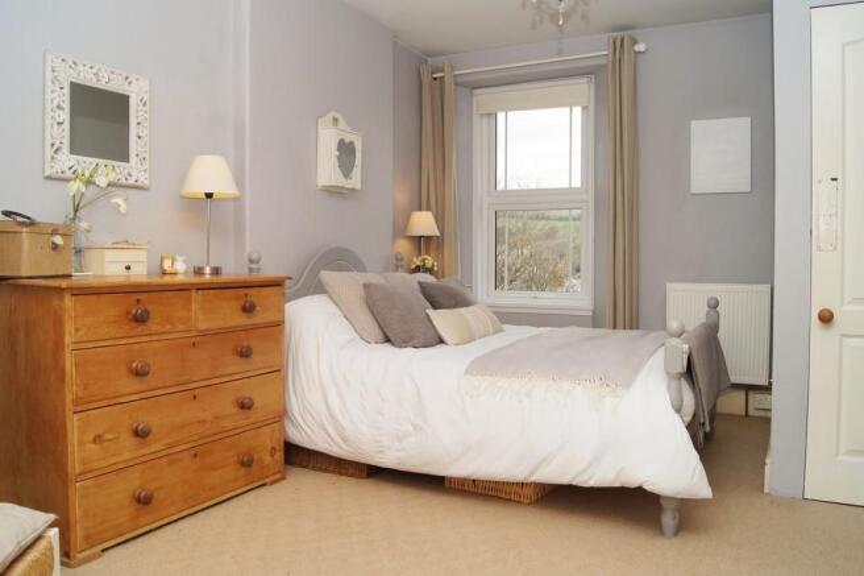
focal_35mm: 27
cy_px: 288
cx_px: 432
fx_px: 648
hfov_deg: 67.4
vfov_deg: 47.9
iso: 400
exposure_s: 1/160
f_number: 8
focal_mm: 18
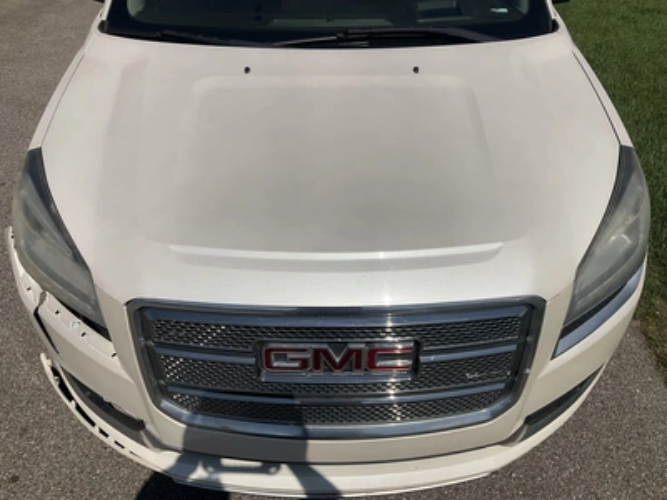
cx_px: 334
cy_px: 250
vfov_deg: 48.2
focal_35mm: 29
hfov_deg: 61.7
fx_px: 559
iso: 25
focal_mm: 3
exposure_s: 1/8621
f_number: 1.8
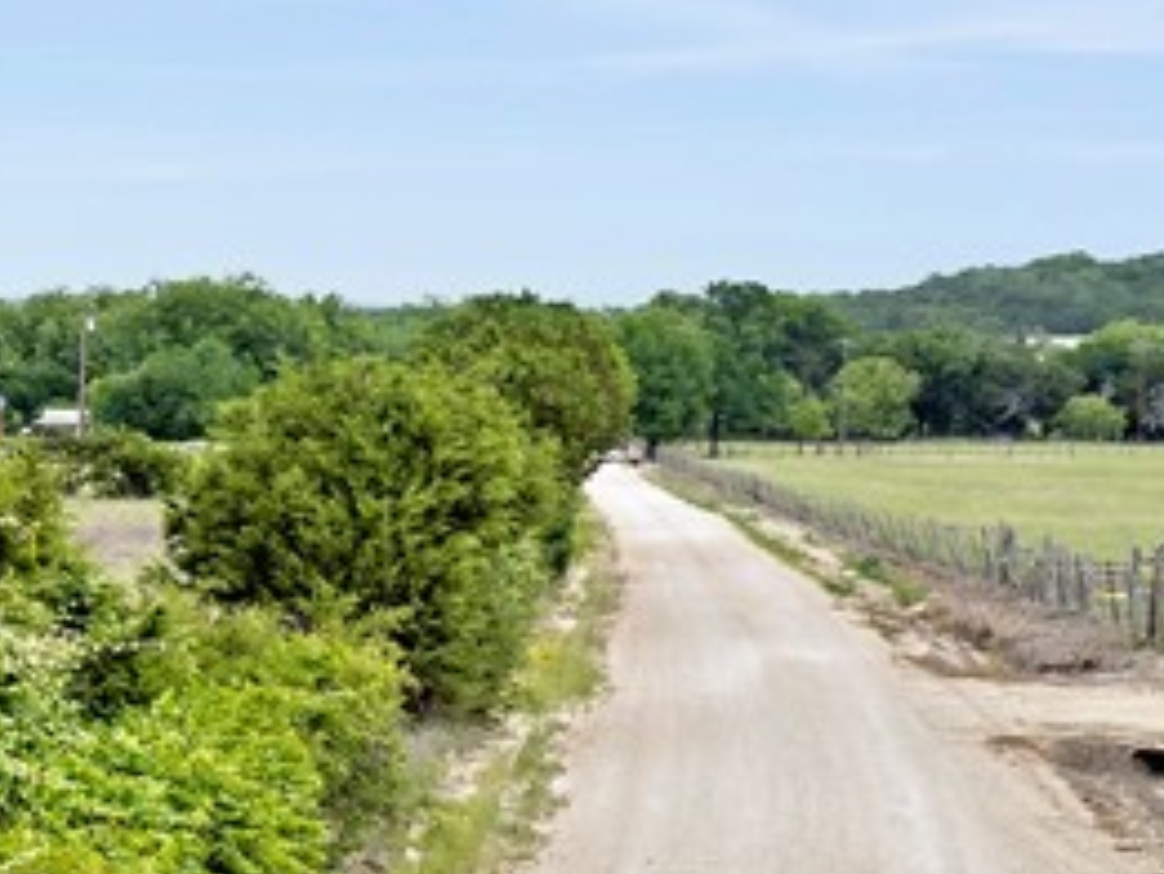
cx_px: -995
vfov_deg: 15.7
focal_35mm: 94
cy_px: 593
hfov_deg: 16.9
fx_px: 3162
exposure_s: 1/1600
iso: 100
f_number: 2.8
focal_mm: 12.29
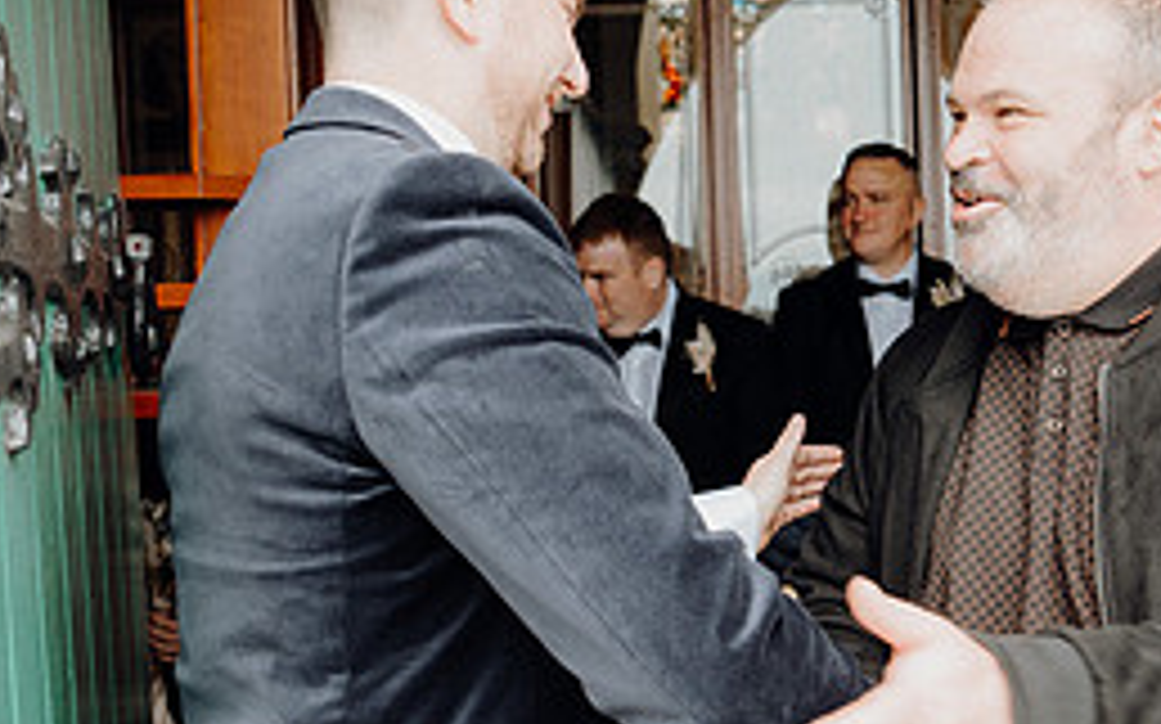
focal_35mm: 55
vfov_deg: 23.5
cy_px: 425
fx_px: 1739
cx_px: 765
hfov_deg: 36.6
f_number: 3.5
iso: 400
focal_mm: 24
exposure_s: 1/200
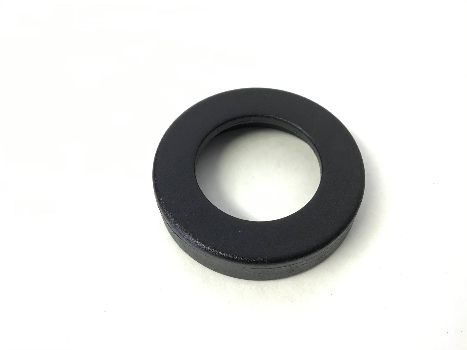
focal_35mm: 31
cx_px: 234
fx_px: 418
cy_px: 175
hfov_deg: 58.4
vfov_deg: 45.4
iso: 64
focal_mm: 3.3
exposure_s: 1/30
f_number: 2.4
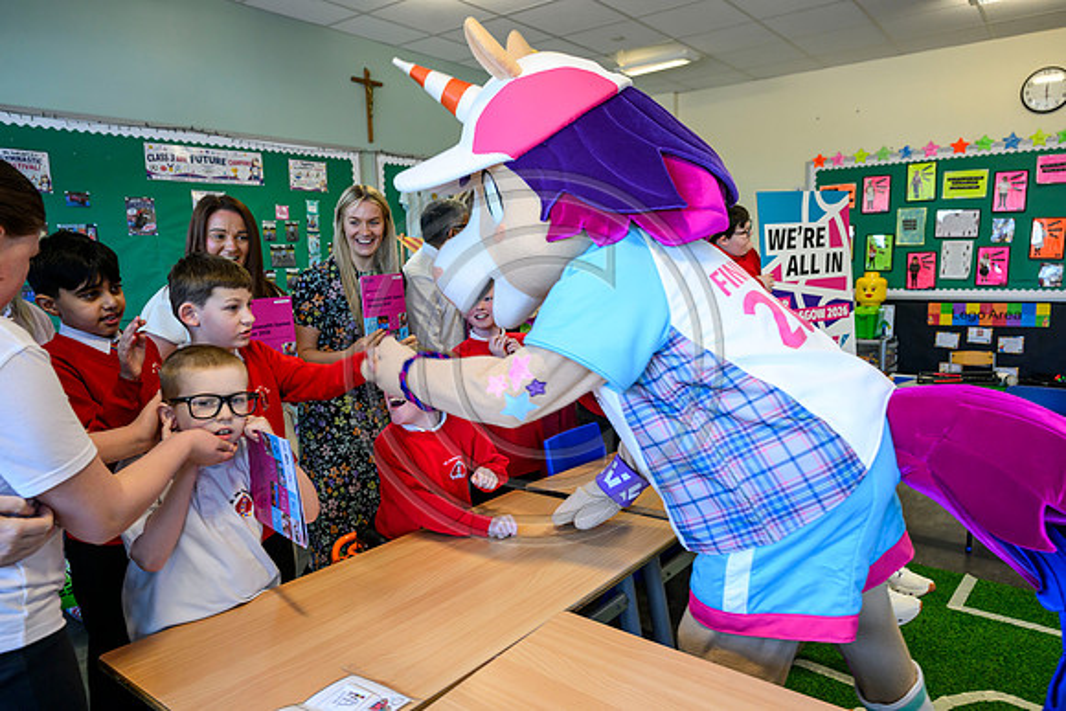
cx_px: 533
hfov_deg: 73.7
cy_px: 356
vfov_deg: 53.2
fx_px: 711
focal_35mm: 24
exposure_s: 1/125
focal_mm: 24
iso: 2000
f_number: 4.5
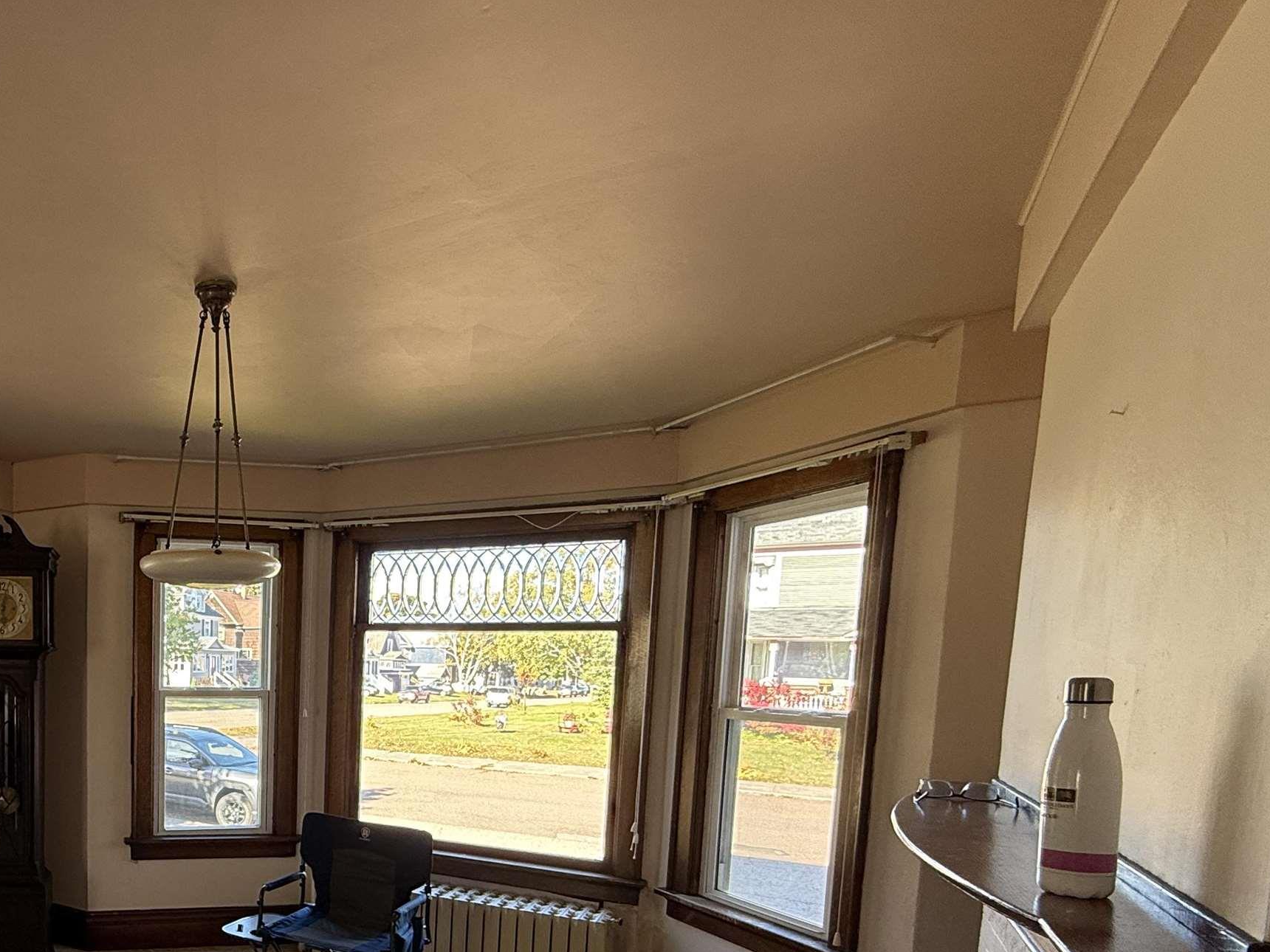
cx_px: 178
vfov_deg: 51.6
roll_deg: -0.9
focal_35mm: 25
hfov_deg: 61.0
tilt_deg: -5.8
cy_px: 753
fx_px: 917
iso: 100
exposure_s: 1/99
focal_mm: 2.22
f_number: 2.2
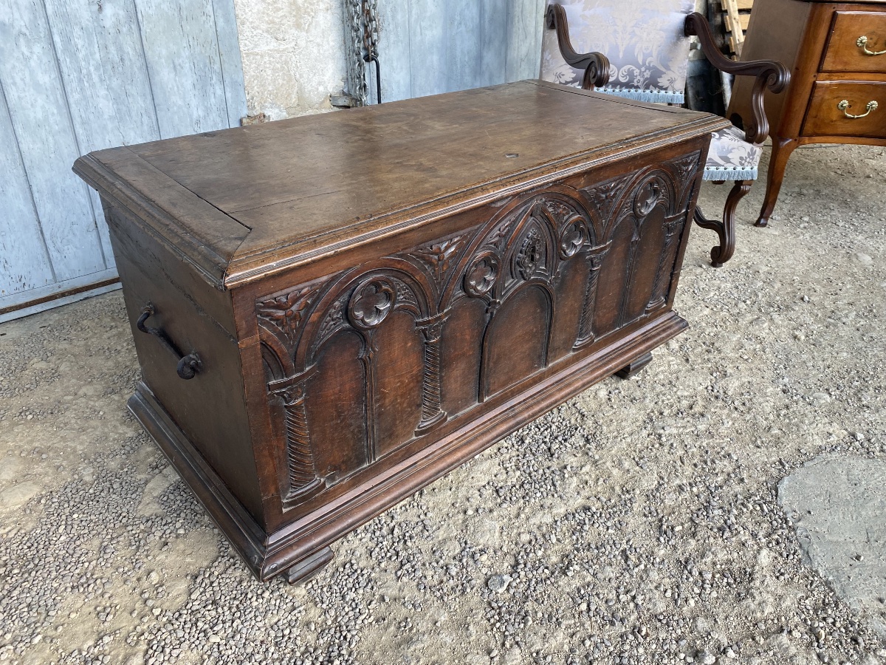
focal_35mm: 26
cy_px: 332
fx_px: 665
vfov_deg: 53.1
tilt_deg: -26.4
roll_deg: -0.4
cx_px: 443
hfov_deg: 67.3
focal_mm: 4.25
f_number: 1.8
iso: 80
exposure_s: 1/121
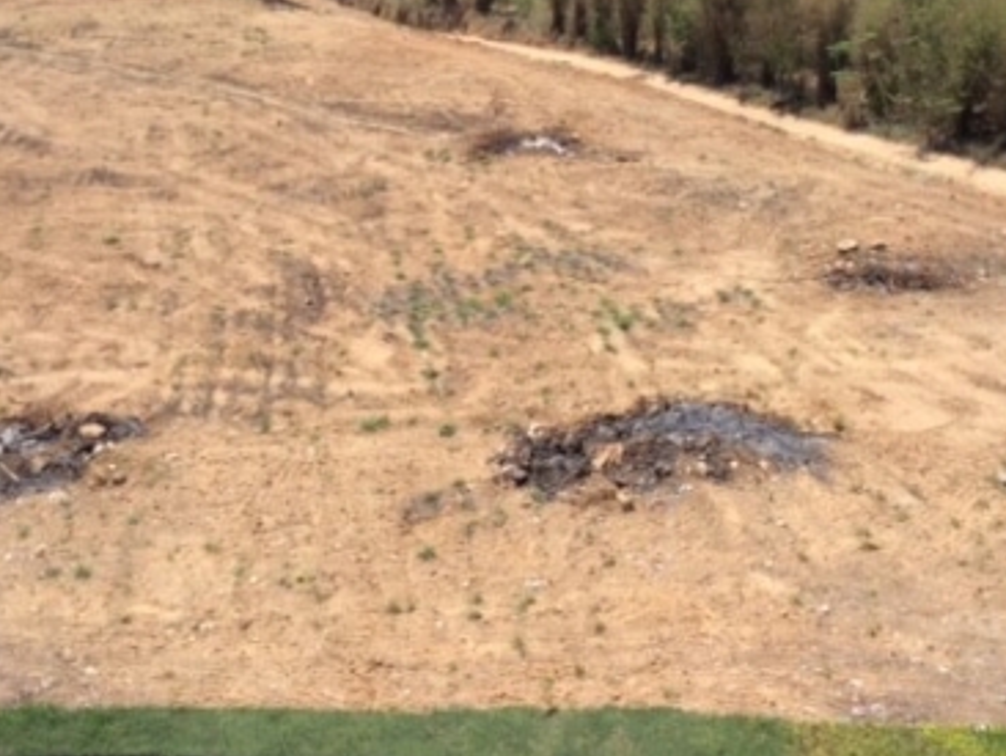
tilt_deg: -22.8
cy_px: 280
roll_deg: +3.0
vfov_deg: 28.5
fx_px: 1483
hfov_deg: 37.5
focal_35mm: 51
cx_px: 514
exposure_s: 1/1144
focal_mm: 3.3
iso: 32
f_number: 2.4
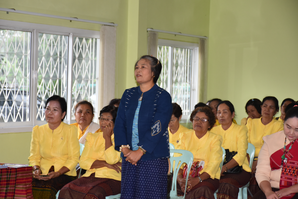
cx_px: 149
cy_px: 100
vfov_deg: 12.2
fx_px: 931
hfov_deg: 18.2
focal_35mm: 112
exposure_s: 1/125
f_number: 5.3
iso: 800
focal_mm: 75
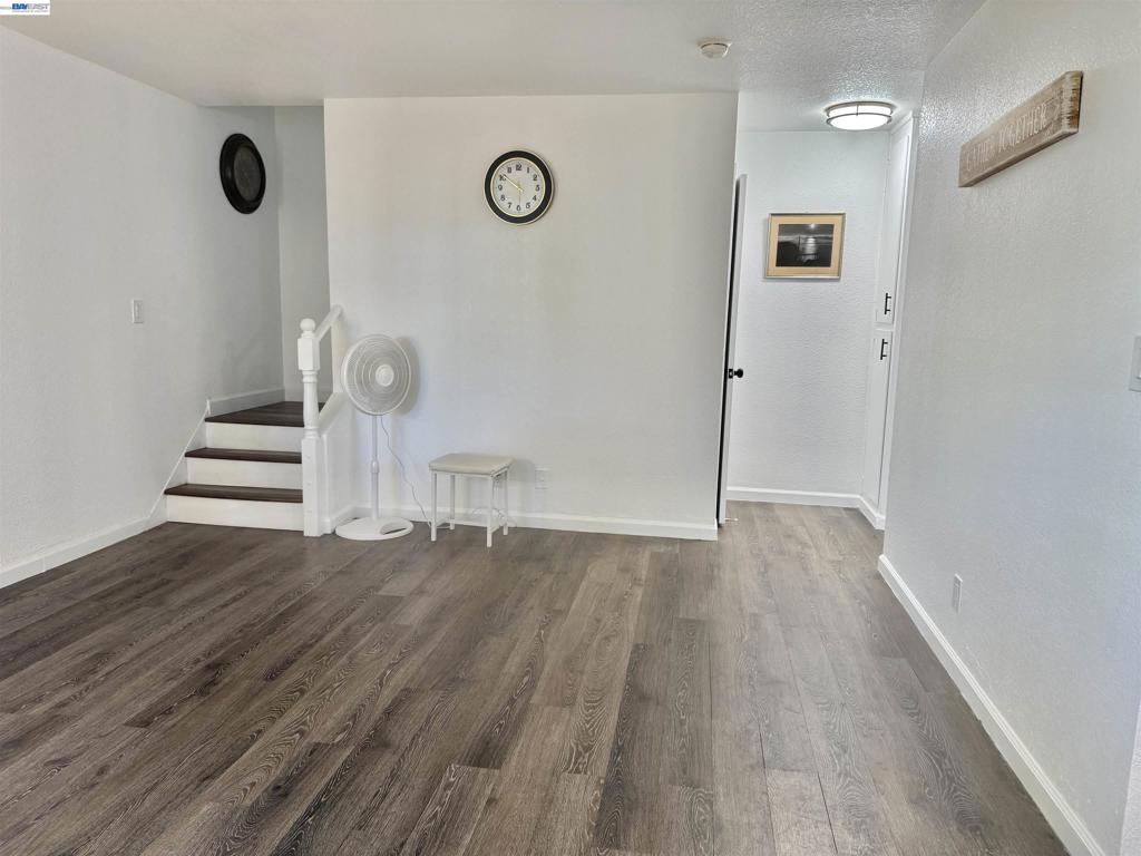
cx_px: 570
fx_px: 791
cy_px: 428
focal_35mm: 24
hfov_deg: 71.6
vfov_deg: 56.8
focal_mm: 6.76
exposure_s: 1/120
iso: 160
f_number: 1.78
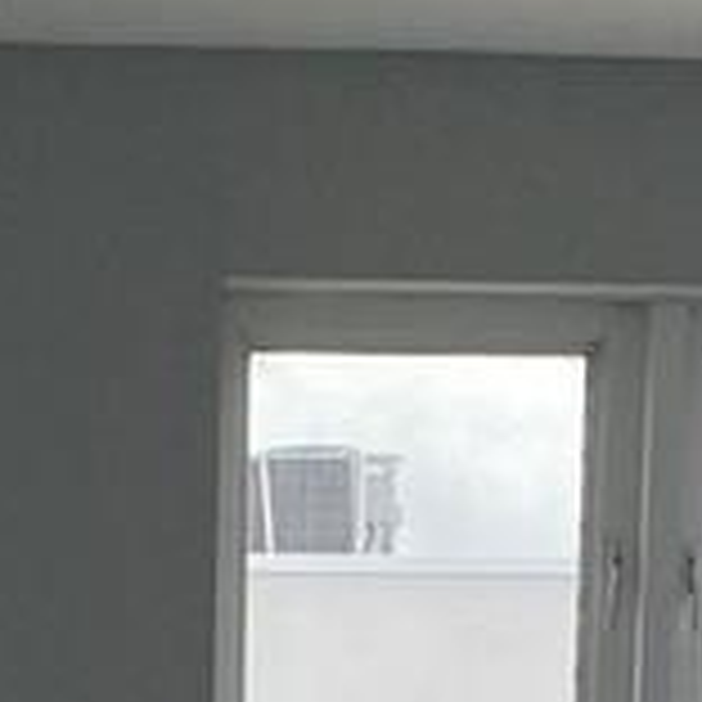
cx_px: -117
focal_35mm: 177
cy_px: 2250
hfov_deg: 9.8
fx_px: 4061
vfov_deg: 8.1
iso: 32
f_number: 1.8
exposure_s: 1/489
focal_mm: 4.25
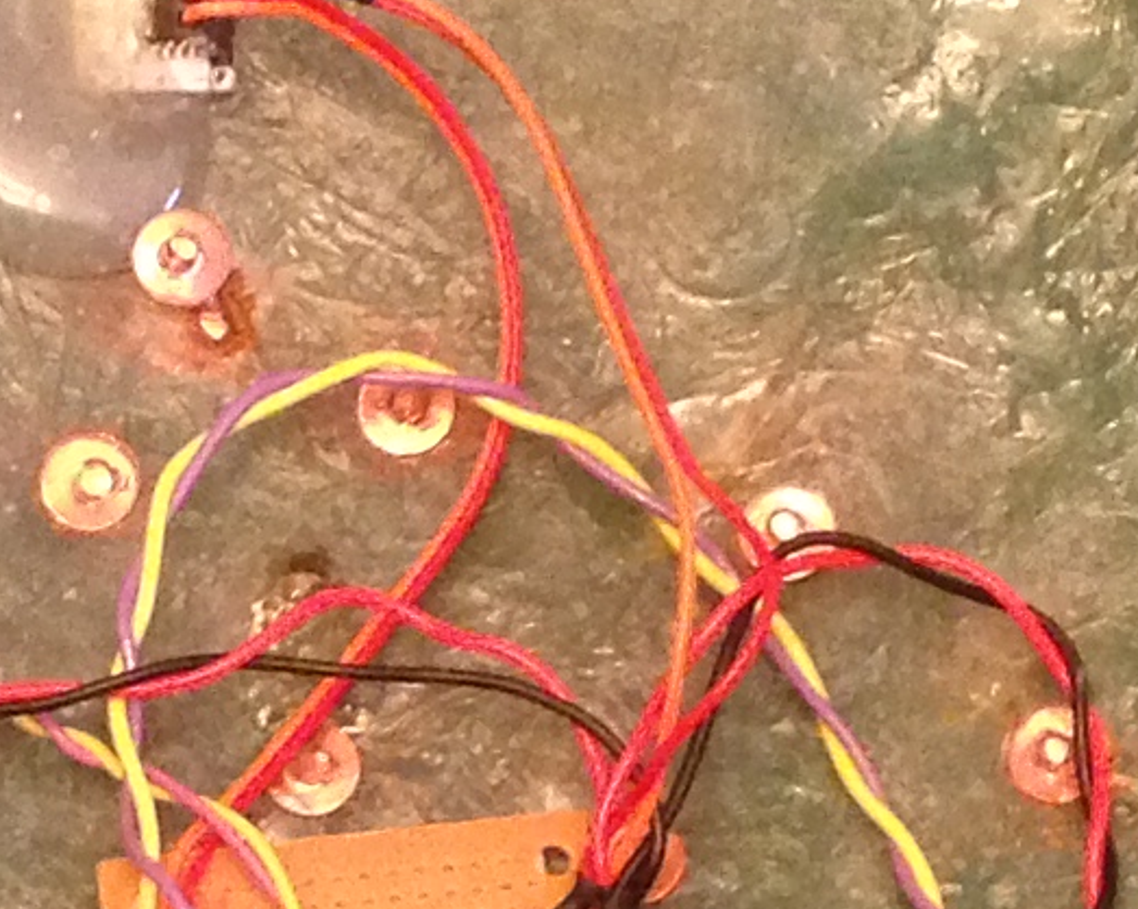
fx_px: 6767
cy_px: 663
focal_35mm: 201
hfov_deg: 9.6
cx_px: 22
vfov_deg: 7.7
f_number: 2.4
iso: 320
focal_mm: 4.12
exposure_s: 1/20
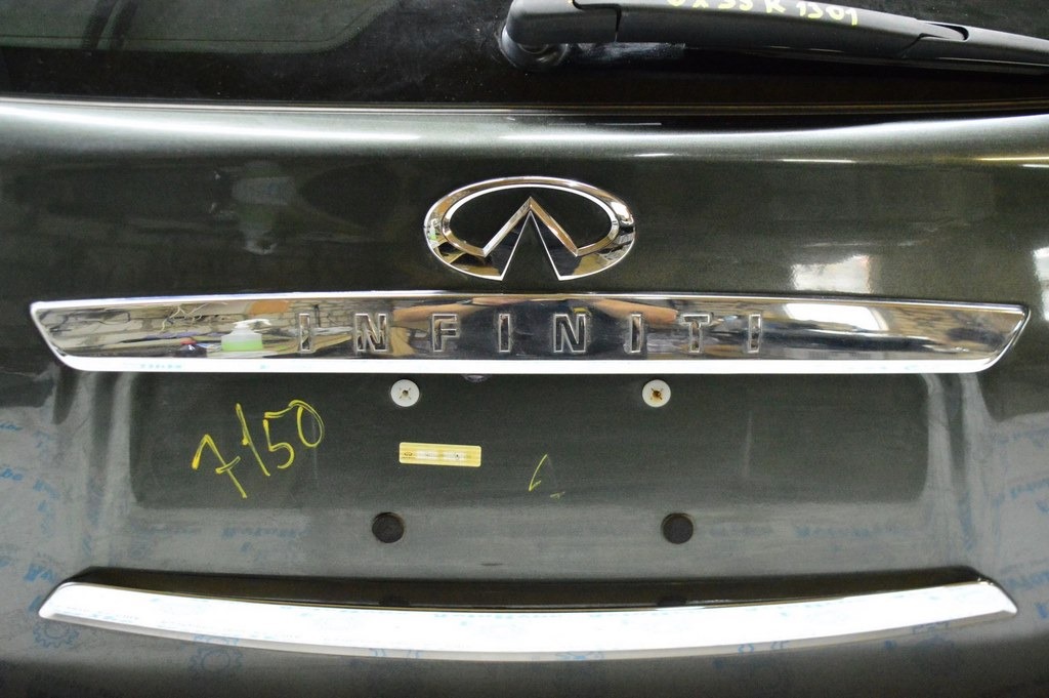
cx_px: 524
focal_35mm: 39
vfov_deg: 34.2
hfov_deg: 49.6
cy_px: 349
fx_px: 1135
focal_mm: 26
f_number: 5
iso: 6400
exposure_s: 1/100
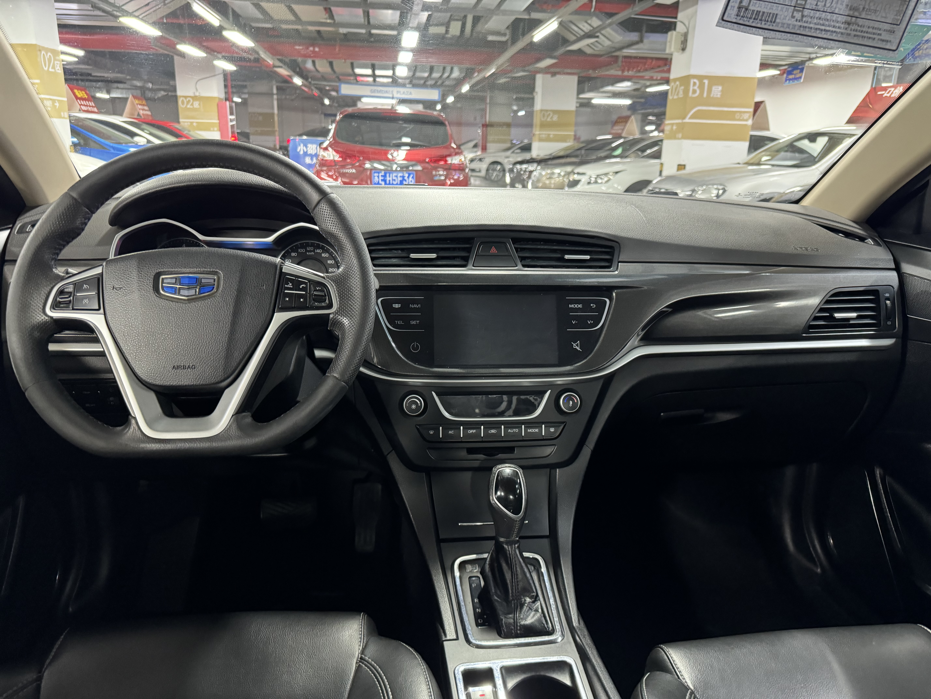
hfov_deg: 71.6
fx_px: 645
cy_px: 350
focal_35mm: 24
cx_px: 466
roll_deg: -1.2
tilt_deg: -16.4
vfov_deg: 56.8
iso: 640
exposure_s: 1/33
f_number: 1.78
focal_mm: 6.86
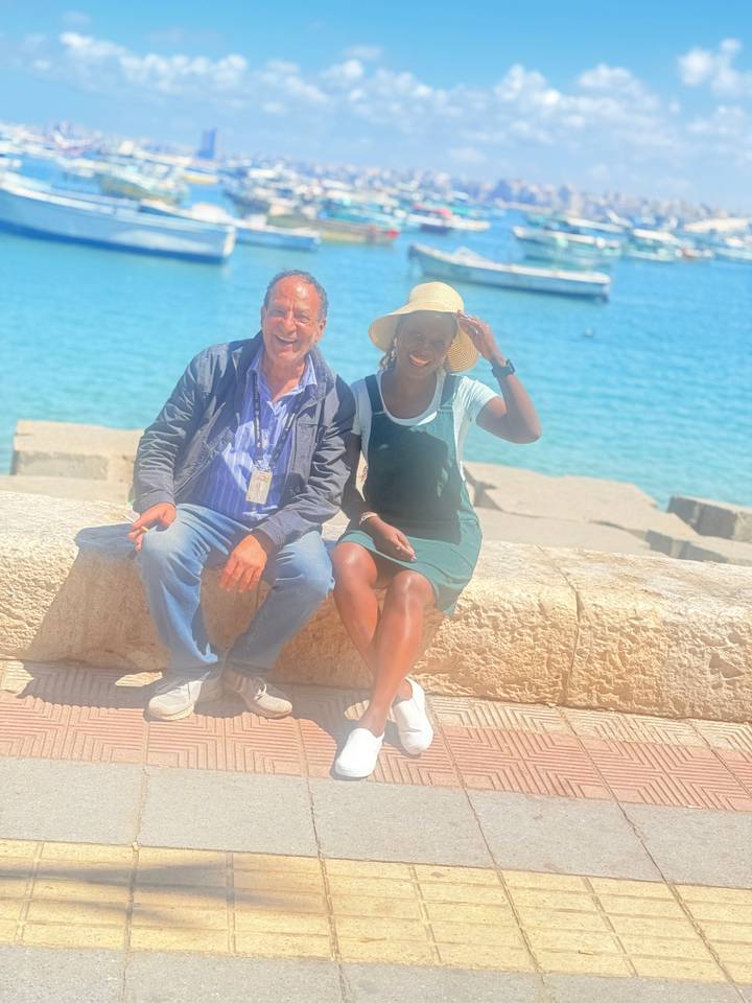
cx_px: 376
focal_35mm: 48
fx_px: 1390
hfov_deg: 30.3
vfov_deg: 39.7
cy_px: 502
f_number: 1.78
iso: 100
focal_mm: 6.76
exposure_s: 1/2762
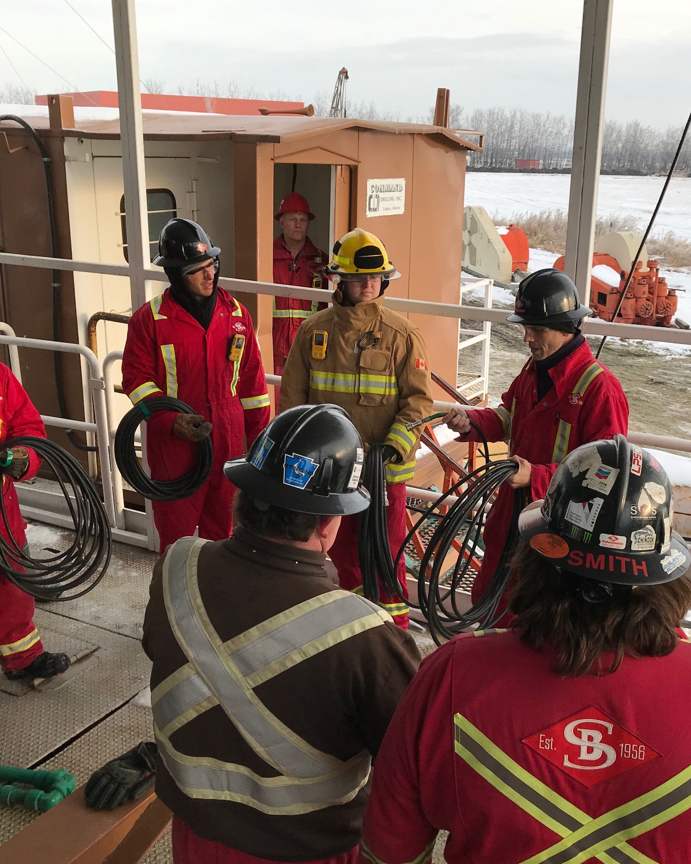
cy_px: 438
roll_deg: -1.5
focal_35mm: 37
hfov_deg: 39.8
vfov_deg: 49.1
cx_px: 439
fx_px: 946
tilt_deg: -15.1
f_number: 1.8
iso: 20
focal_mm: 3.99
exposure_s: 1/538
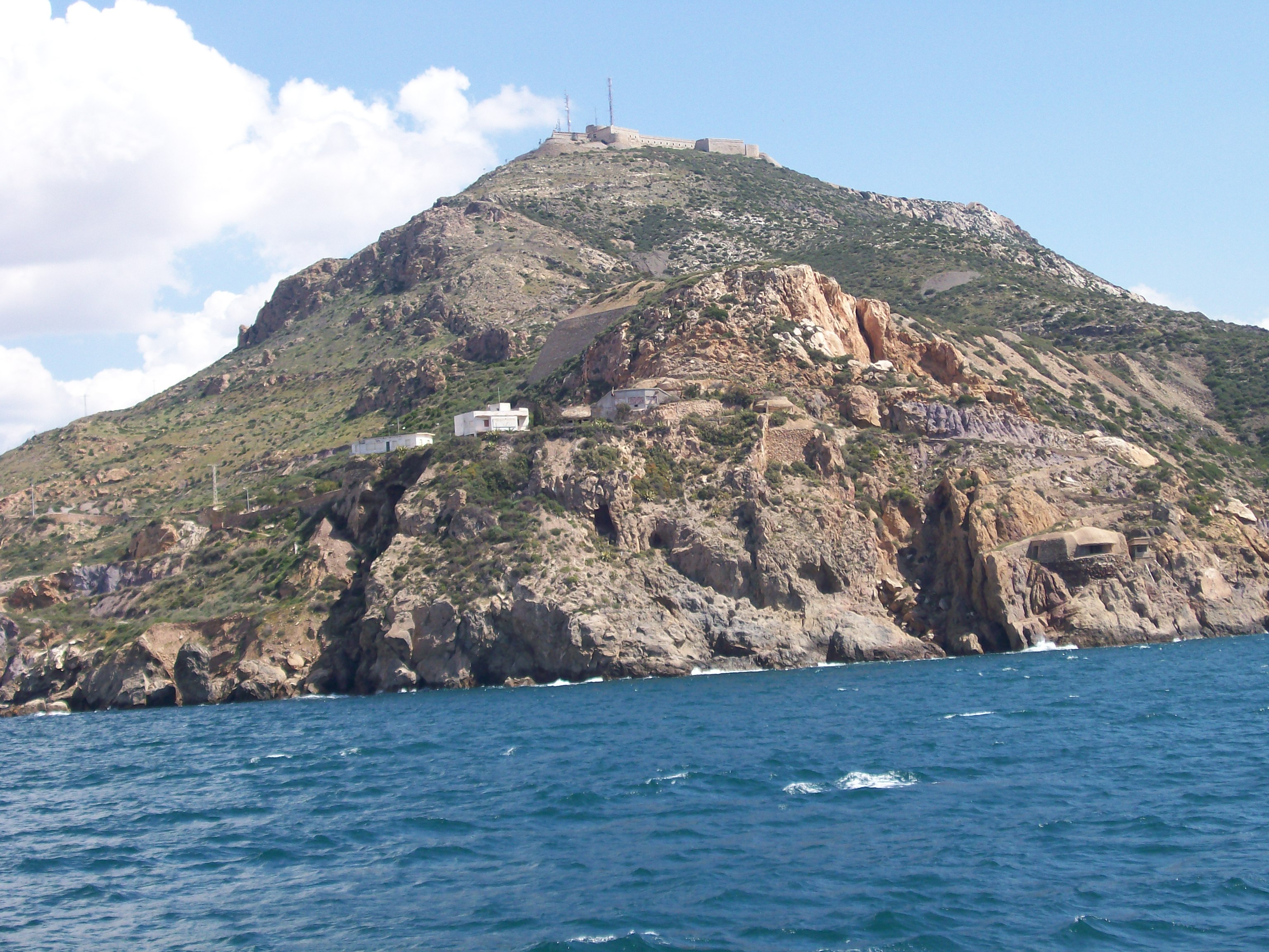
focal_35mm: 70
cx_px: 634
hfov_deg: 27.8
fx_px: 2566
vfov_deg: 21.0
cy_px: 476
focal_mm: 11.6
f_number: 3.8
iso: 80
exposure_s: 1/672
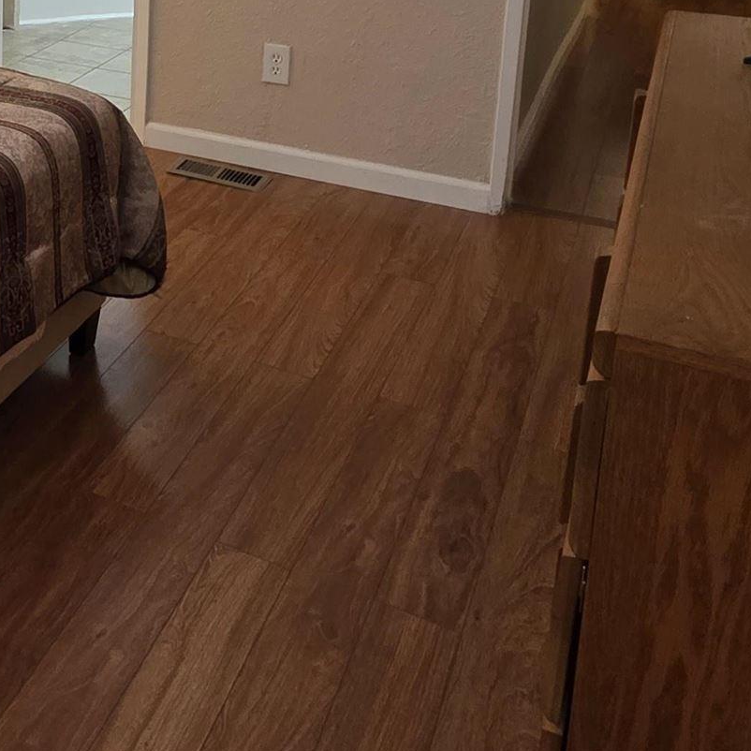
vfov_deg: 34.7
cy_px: -8
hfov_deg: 31.1
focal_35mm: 44
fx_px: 1080
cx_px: -190
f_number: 1.9
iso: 200
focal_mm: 2.2
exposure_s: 1/60
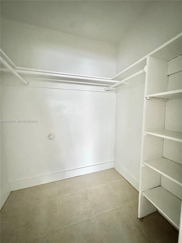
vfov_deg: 102.1
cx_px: 91
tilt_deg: -5.6
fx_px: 98
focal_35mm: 14
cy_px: 122
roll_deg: +0.1
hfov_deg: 85.7
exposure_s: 1/30
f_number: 2.2
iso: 1600
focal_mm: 2.22
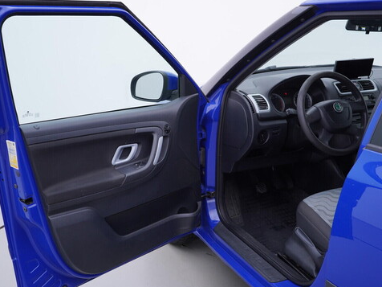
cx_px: 179
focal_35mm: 40
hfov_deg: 46.8
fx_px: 441
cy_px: 144
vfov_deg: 36.0
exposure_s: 1/60
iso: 125
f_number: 3.5
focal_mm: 24
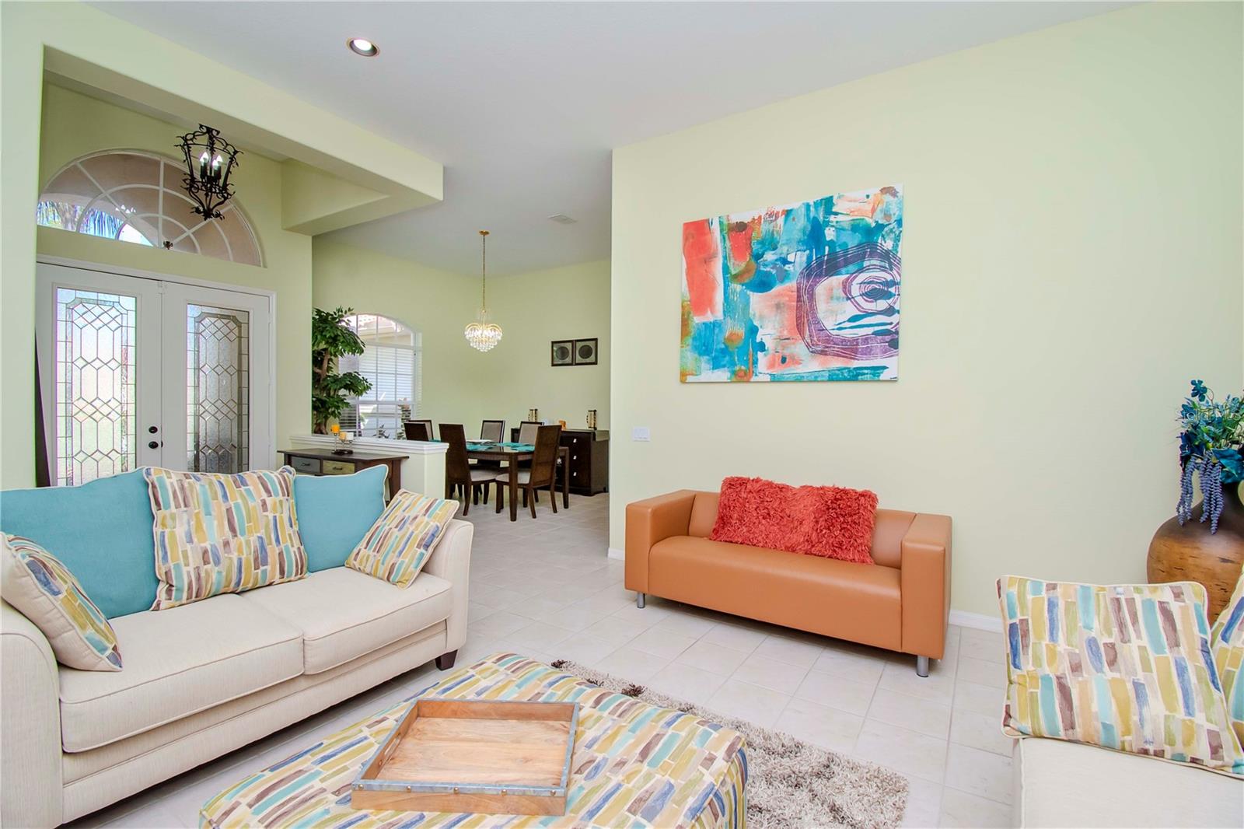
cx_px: 622
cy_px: 414
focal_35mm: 15
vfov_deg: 77.3
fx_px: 518
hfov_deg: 100.4
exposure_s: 1/160
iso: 800
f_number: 9
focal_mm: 10
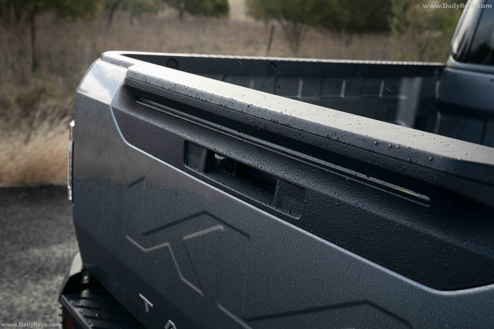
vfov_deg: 30.5
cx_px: 247
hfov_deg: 44.5
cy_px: 164
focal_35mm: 44
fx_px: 604
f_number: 5.6
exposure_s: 1/500
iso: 640
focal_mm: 44
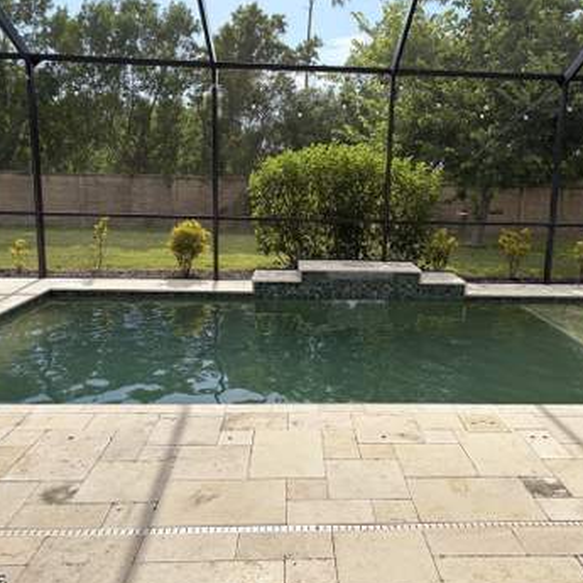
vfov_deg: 51.1
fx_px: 610
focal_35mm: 32
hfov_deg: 50.9
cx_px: 336
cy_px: 289
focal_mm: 5.96
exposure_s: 1/2075
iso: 50
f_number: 1.6
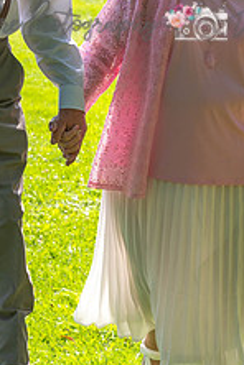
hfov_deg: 5.8
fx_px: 2419
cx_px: 108
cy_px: 138
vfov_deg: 8.6
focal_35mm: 238
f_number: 6.3
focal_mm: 62
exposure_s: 1/320
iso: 100
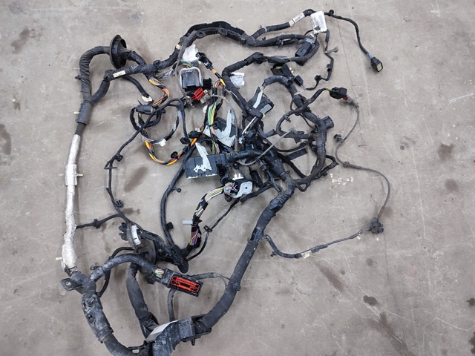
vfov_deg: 56.8
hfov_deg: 71.6
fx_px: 329
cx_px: 238
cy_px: 178
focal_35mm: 24
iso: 731
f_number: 1.89
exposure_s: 1/25
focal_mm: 5.89
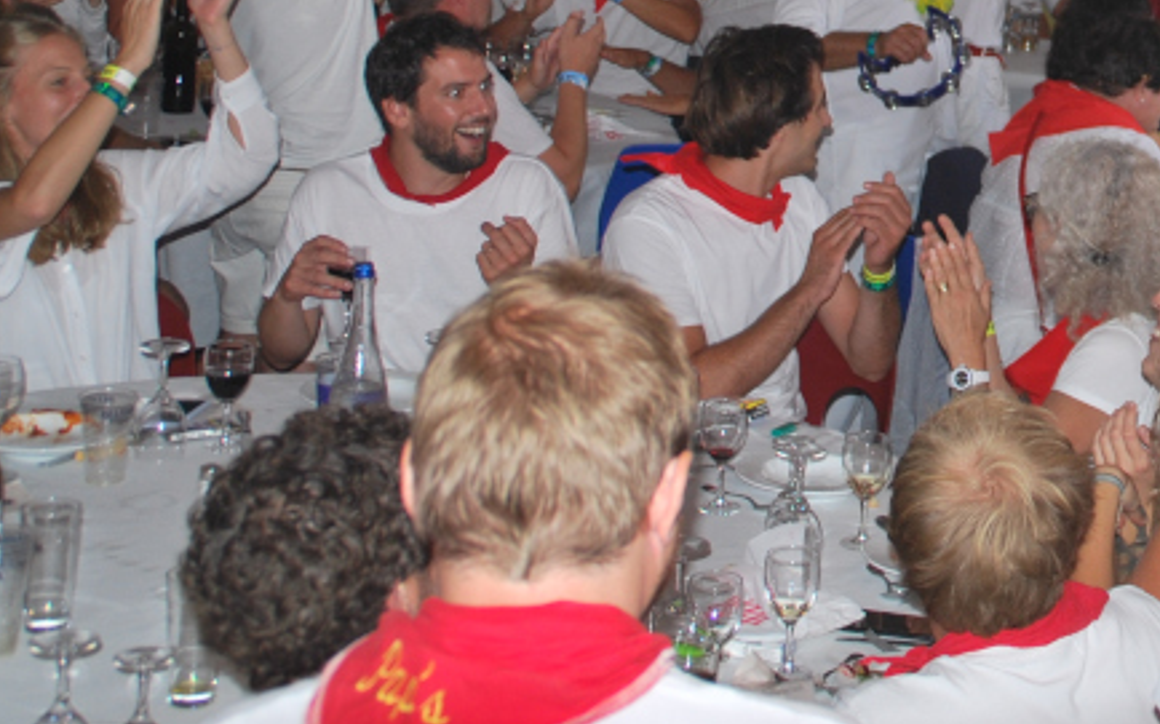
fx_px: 2787
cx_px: 1192
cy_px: -98
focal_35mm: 88
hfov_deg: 22.5
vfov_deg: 14.4
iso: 200
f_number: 3.8
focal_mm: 25
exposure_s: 1/60
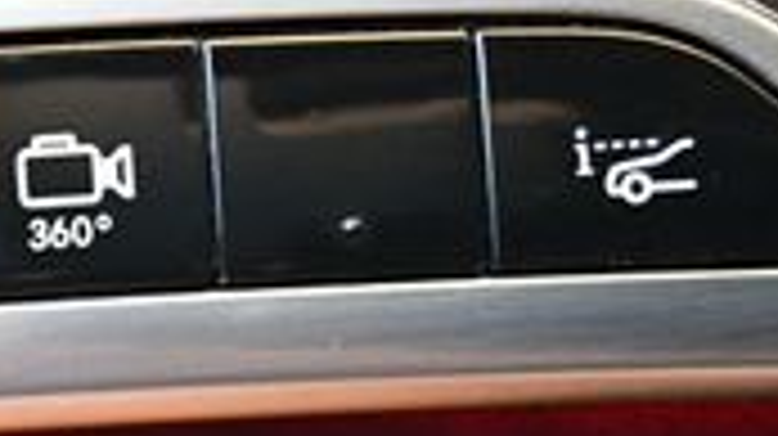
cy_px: 306
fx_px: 3525
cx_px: -337
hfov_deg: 12.1
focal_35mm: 171
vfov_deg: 7.1
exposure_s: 1/125
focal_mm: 22
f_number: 3.8
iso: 2800
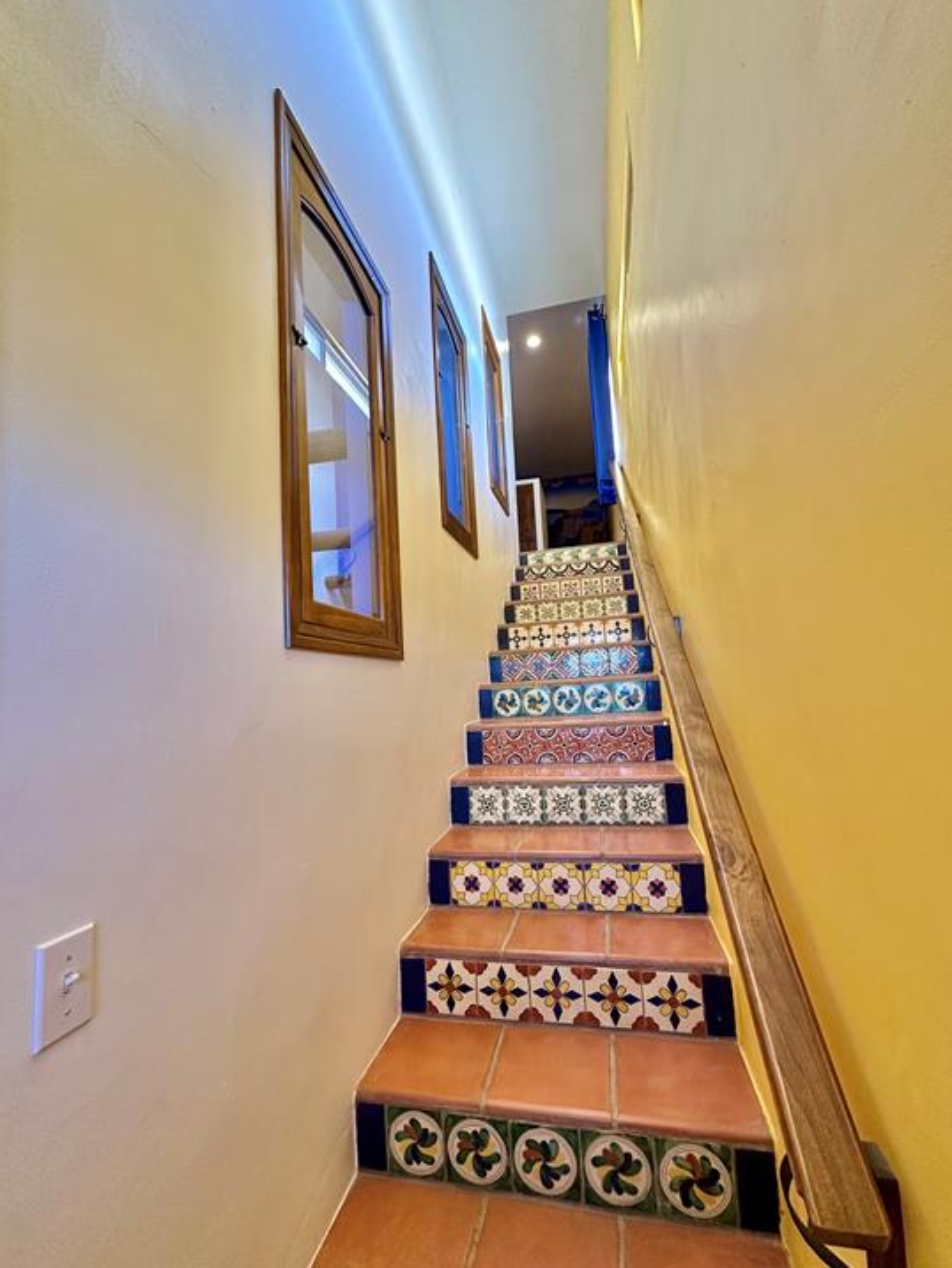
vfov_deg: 98.1
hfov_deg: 81.8
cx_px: 478
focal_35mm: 15
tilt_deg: +4.4
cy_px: 647
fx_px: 550
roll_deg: +1.9
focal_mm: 2.22
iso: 160
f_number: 2.2
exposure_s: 1/60
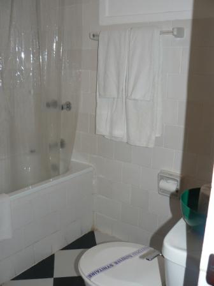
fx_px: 297
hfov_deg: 39.7
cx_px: 107
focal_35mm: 36
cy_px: 143
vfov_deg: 51.4
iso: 100
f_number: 2.8
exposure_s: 1/30
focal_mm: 6
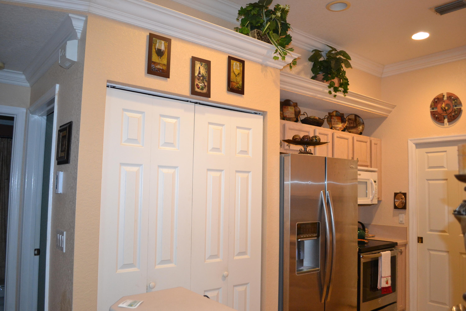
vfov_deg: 47.9
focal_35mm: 27
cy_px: 156
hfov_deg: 67.4
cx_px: 233
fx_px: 349
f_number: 3.5
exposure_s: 1/60
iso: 1400
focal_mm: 18
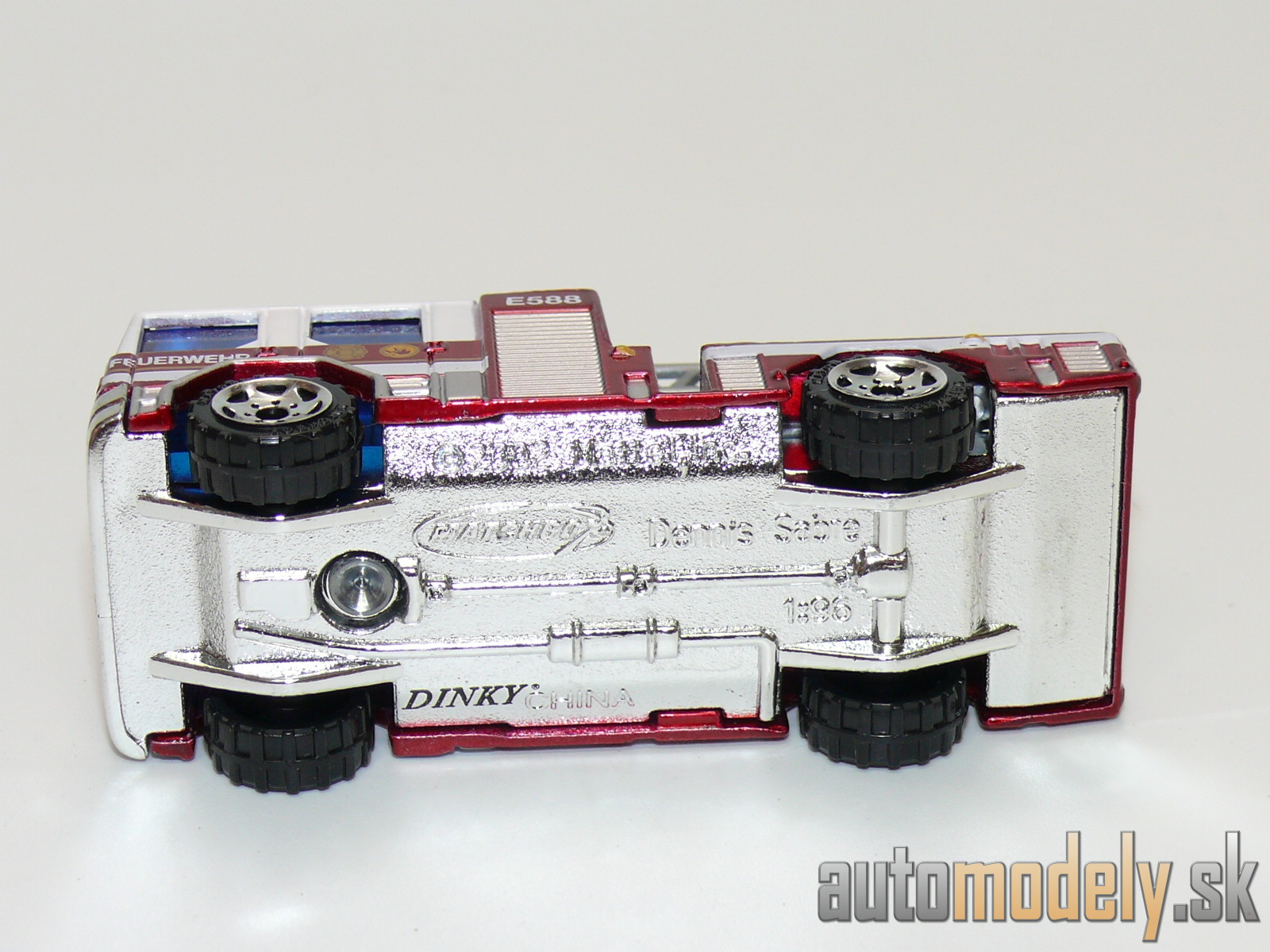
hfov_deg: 19.3
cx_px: 635
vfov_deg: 14.5
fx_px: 3742
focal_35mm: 102
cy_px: 476
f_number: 4
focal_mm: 13.3
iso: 100
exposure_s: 1/30
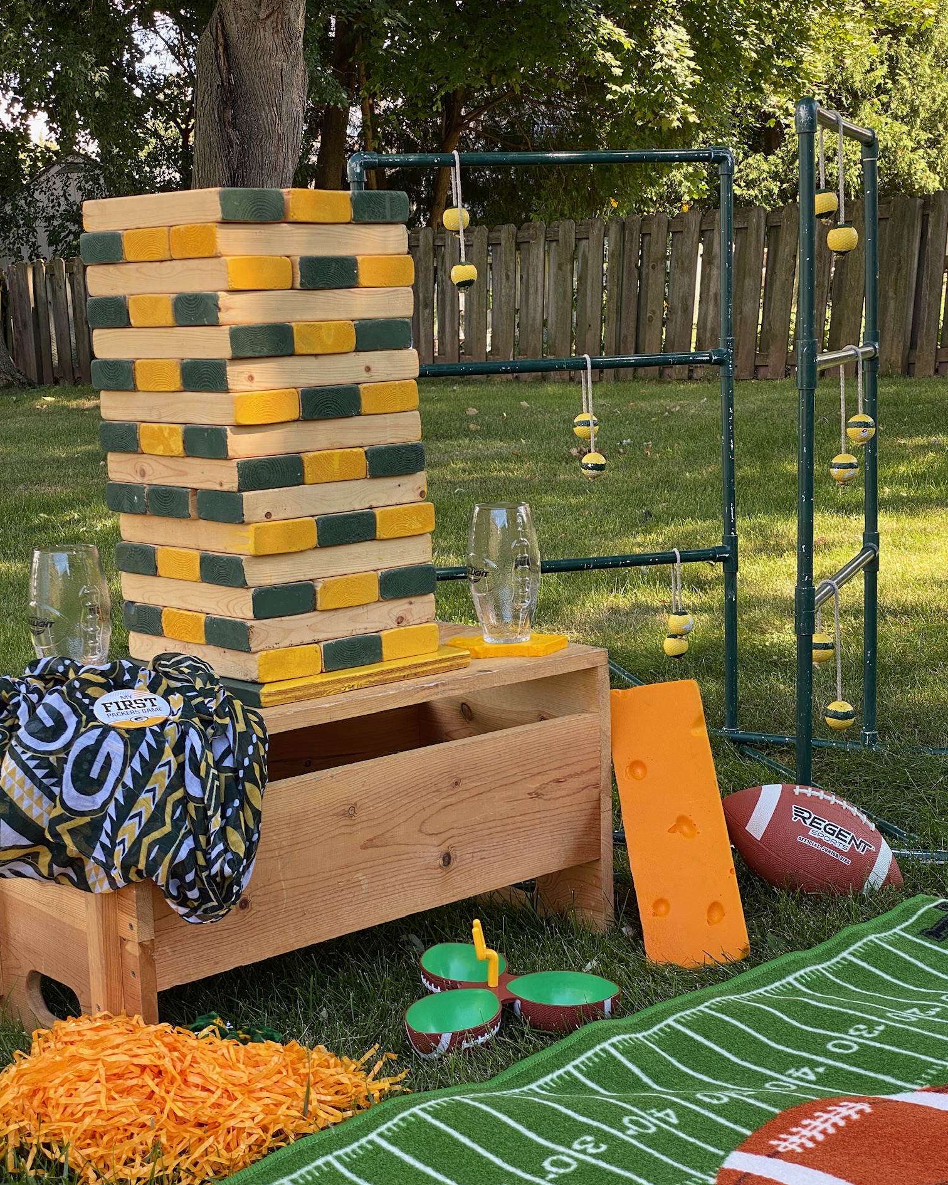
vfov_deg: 34.1
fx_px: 1929
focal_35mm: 55
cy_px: 623
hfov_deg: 27.6
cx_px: 478
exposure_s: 1/122
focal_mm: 6
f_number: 2
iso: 25
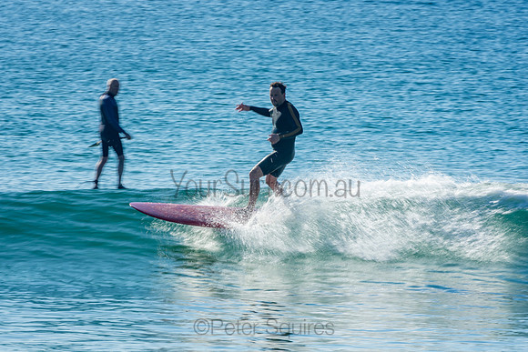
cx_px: 264
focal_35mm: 600
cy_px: 176
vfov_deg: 2.3
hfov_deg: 3.4
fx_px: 8802
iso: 100
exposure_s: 1/50
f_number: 20
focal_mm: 400
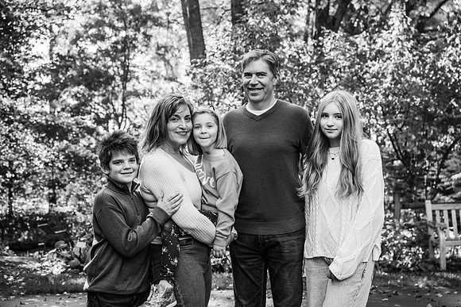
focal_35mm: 58
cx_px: 230
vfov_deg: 23.4
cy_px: 154
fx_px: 743
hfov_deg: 34.5
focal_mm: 58
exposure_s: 1/250
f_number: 5
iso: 400
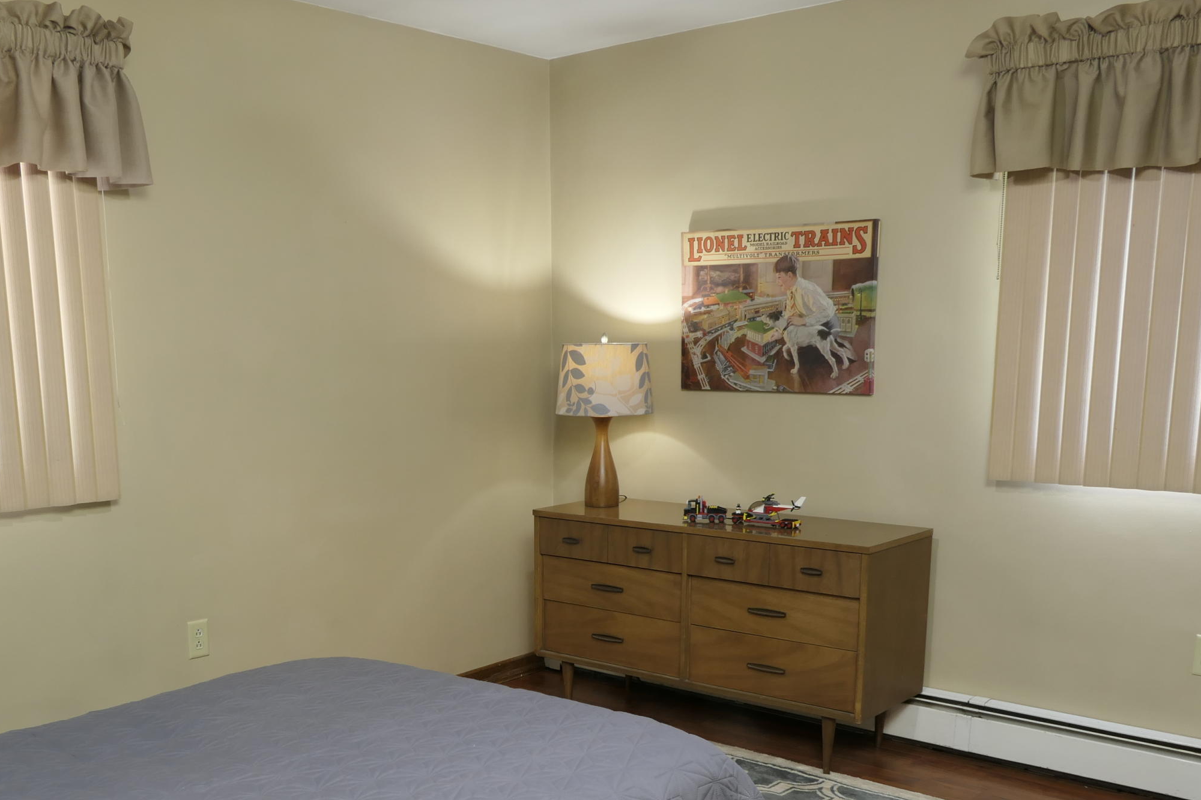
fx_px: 1201
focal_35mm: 36
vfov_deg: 36.1
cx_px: 519
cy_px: 594
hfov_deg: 53.0
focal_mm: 8.8
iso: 200
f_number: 8
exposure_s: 1.3
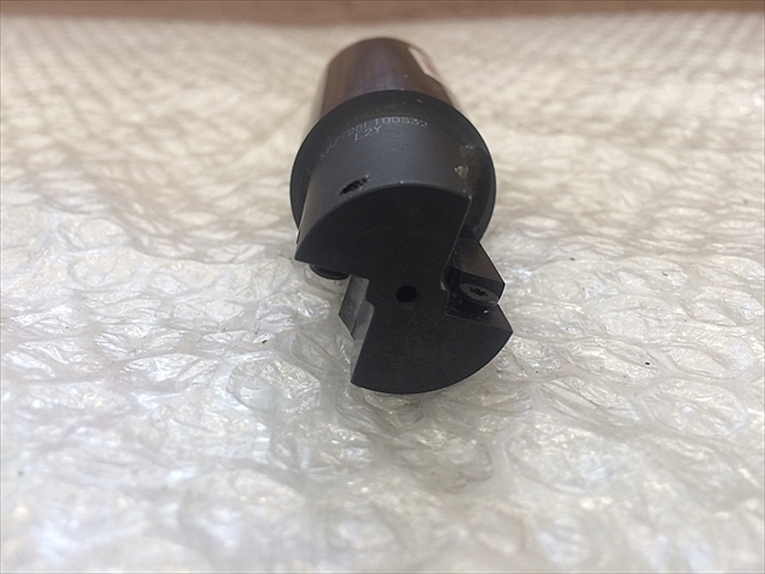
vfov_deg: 48.2
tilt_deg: -28.3
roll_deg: -0.2
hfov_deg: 61.7
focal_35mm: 29
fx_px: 641
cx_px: 382
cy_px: 287
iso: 40
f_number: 2.2
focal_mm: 4.15
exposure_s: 1/30
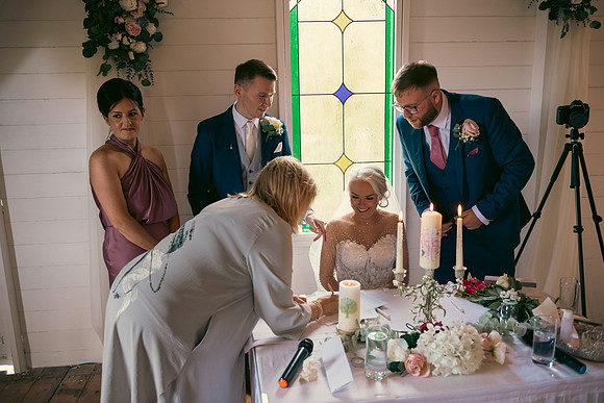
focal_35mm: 32
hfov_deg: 58.7
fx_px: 537
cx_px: 302
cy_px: 202
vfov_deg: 41.1
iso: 640
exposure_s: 1/160
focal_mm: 32
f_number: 3.5
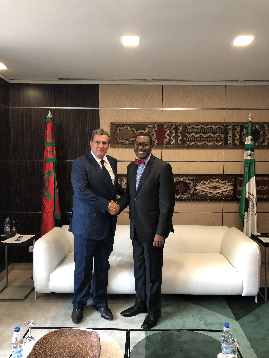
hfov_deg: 49.7
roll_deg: +0.7
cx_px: 134
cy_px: 179
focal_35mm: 28
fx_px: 290
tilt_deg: -3.6
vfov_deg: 63.4
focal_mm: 4
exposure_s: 1/17
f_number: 1.8
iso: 64
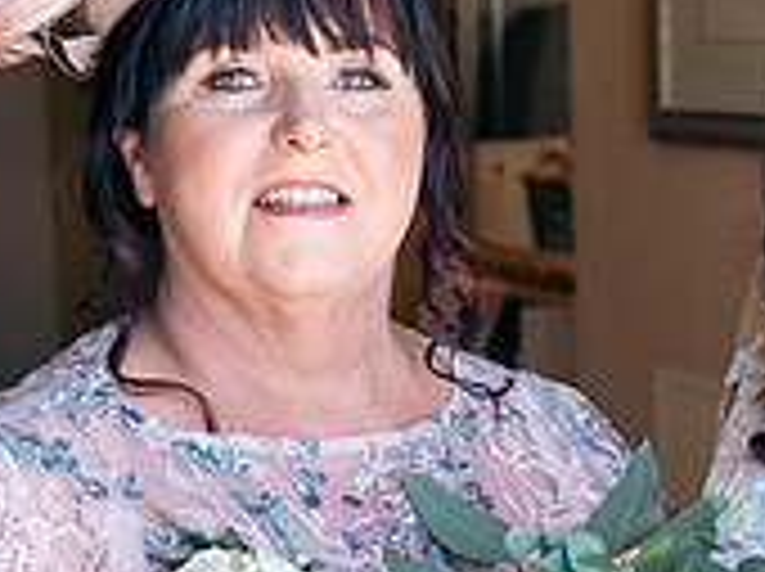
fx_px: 2030
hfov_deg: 21.0
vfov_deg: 16.0
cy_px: 412
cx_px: 657
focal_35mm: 92
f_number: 3.5
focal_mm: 28
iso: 320
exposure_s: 1/320
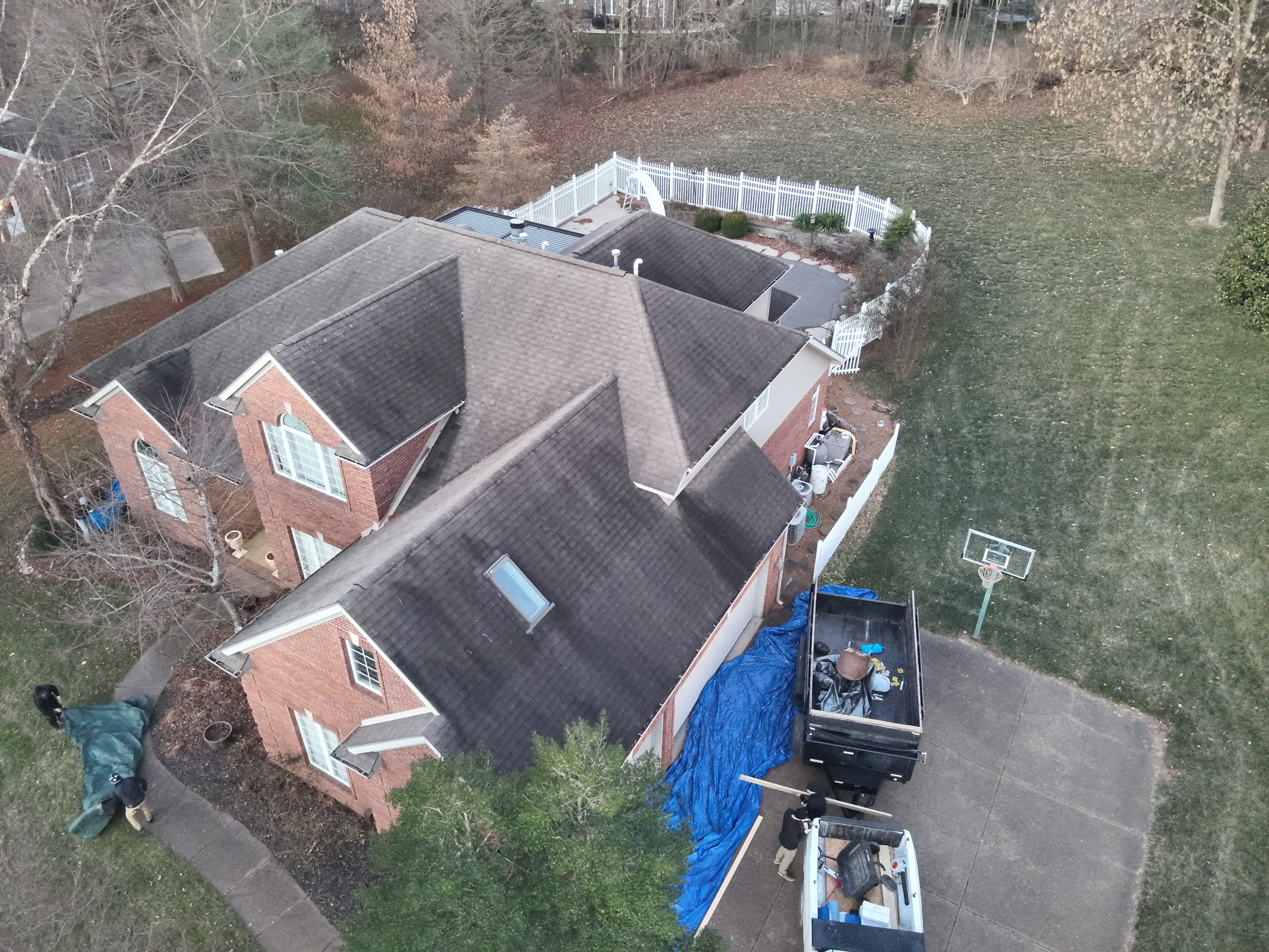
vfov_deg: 56.8
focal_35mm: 24
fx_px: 880
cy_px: 476
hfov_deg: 71.6
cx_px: 634
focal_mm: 4.4
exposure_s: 1/30
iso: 1260
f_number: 2.8
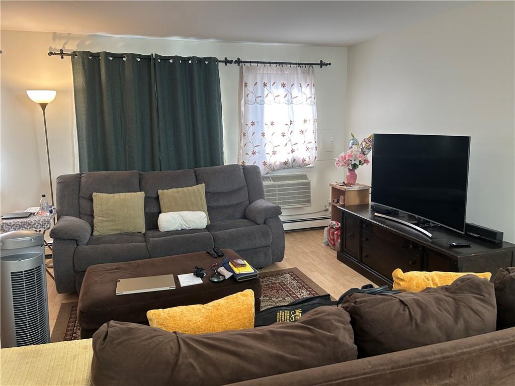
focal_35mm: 26
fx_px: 387
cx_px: 258
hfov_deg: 67.3
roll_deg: +0.7
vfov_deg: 53.1
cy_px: 193
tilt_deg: -9.1
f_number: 1.5
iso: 100
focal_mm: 5.7
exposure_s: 1/120
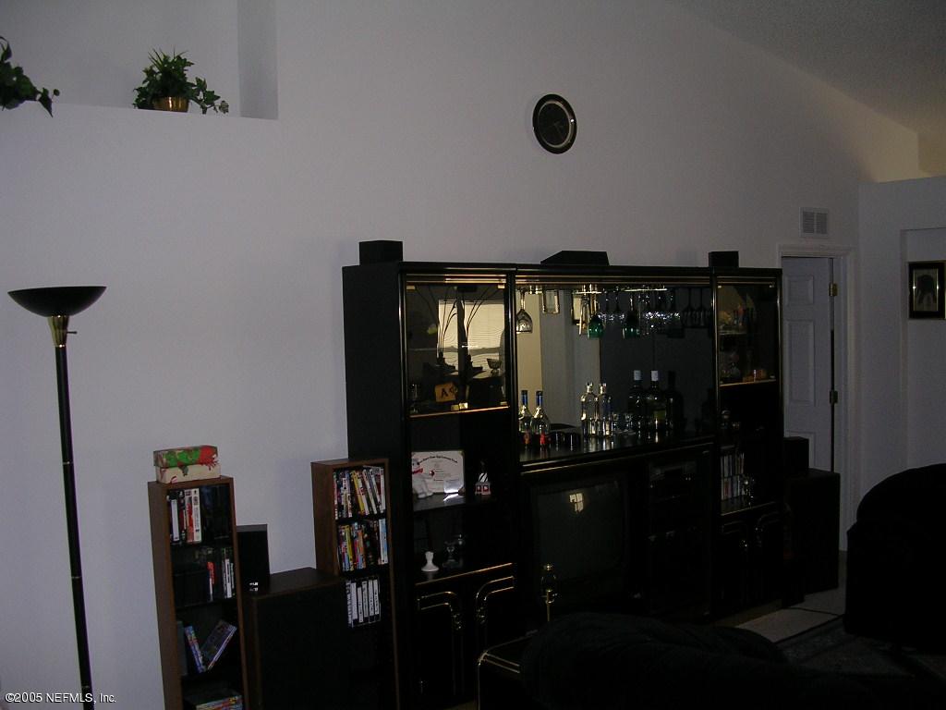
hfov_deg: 49.0
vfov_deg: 37.7
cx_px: 473
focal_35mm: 38
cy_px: 355
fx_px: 1038
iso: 59
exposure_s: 1/60.1
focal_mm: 5.8
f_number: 2.8
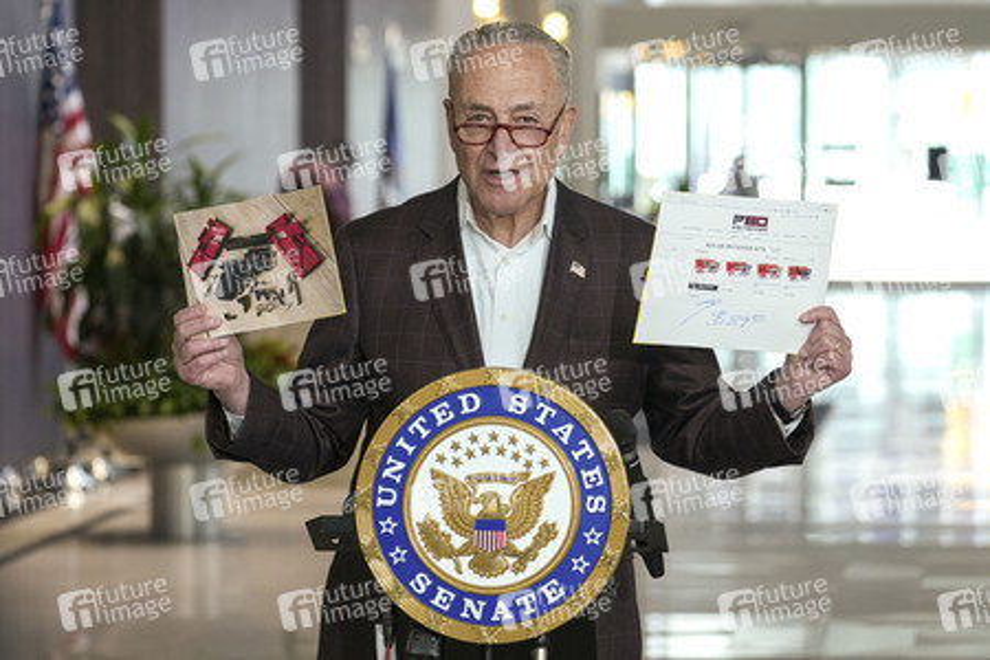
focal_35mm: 141
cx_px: 495
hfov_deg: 14.6
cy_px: 330
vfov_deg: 9.7
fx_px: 3877
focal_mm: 141
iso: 2500
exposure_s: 1/320
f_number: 5
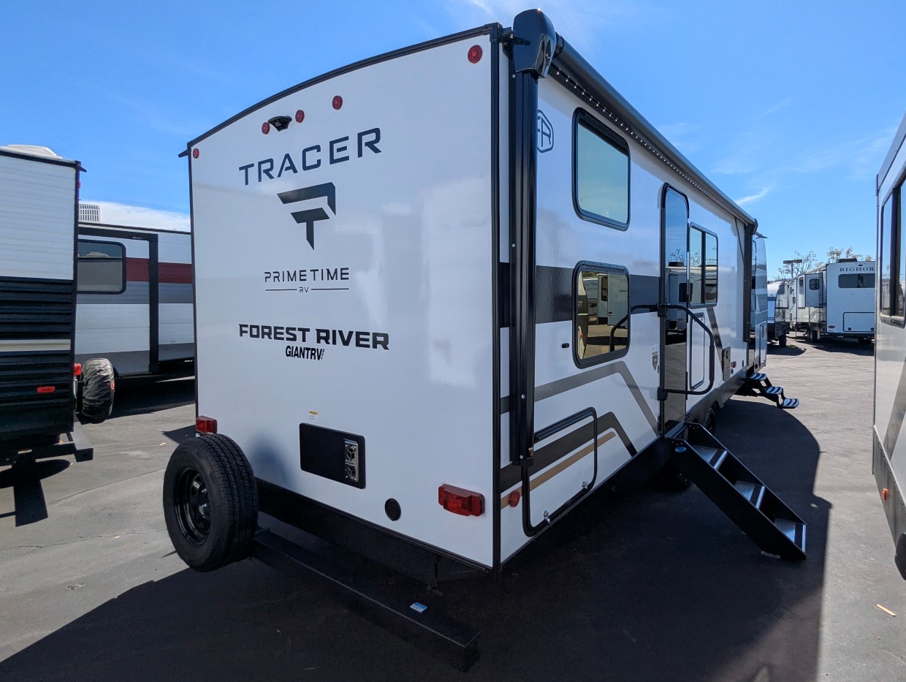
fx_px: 472
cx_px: 508
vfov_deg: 71.5
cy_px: 309
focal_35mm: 18
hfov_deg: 87.3
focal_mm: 2.35
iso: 49
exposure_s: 1/1661
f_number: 2.2
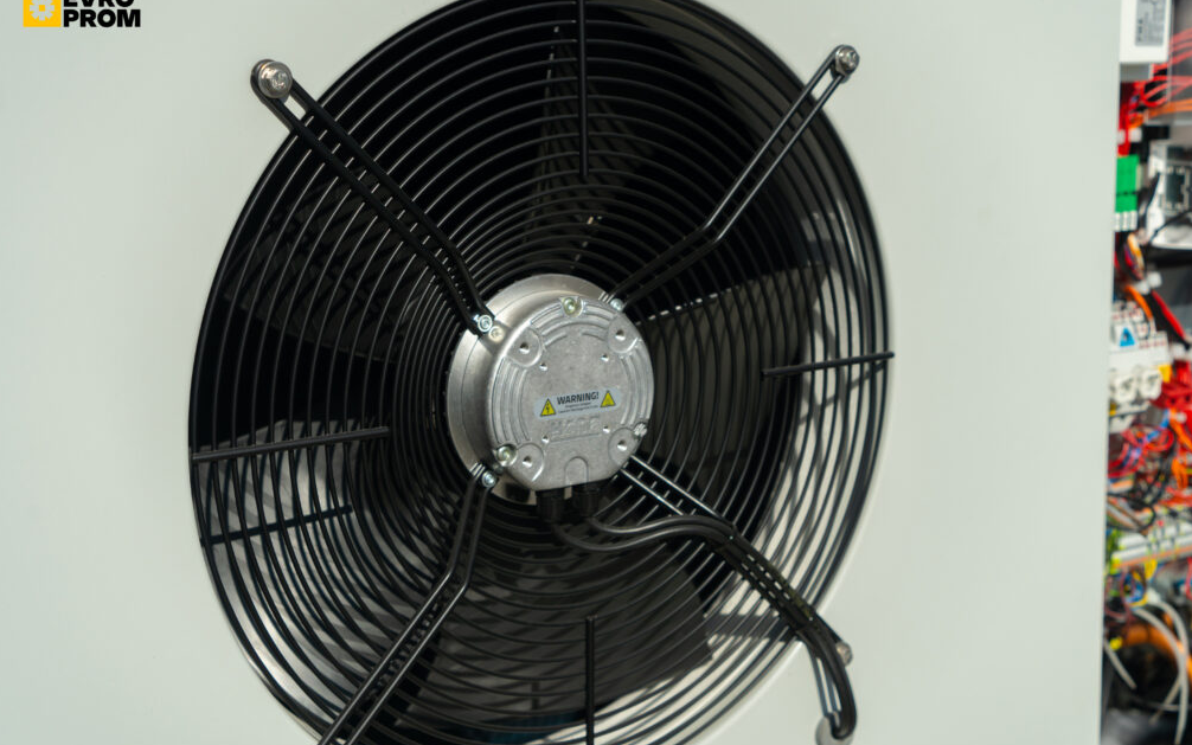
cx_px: 589
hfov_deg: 36.9
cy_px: 352
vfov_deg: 23.6
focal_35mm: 55
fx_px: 1787
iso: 100
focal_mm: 53
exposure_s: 1/800
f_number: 5.6
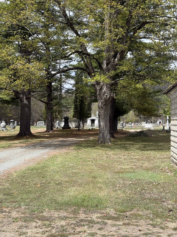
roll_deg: -0.4
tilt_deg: +1.4
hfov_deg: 30.3
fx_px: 327
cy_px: 118
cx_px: 88
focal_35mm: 48
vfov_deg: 39.7
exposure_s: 1/2762
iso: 64
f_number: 1.78
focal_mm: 6.76
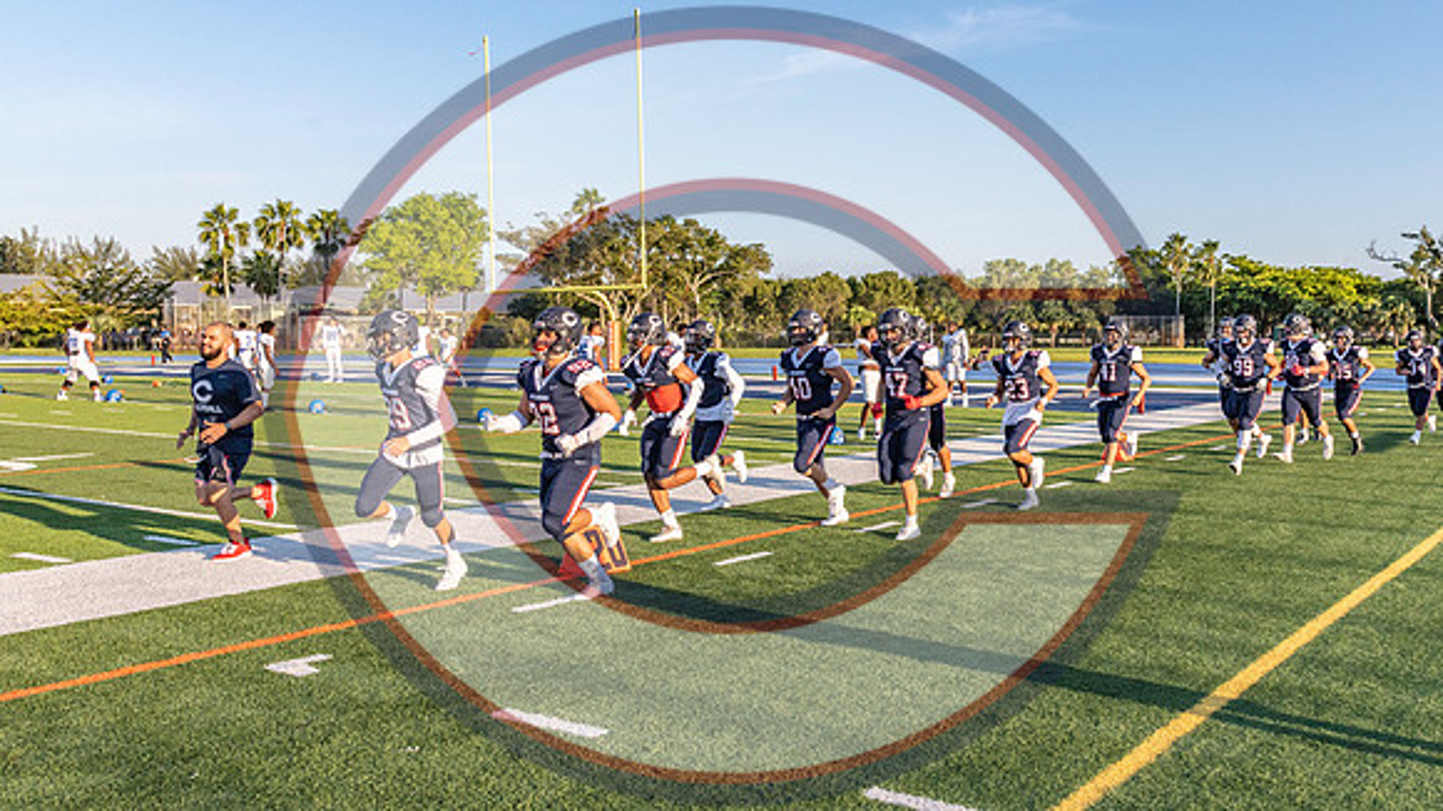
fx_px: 1286
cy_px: 344
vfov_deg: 34.9
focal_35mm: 34
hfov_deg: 58.1
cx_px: 869
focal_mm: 24
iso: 200
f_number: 8
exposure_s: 1/1250
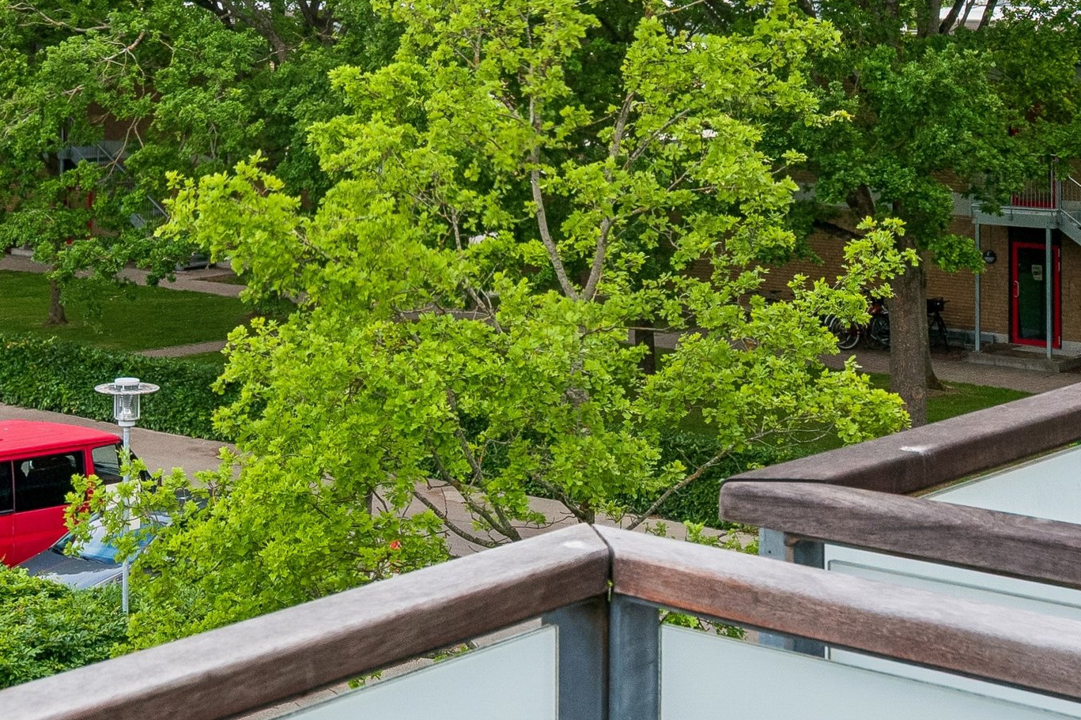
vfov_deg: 16.8
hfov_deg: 25.5
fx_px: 2372
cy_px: -41
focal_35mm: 79
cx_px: 340
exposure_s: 1/160
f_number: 10
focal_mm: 24
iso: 200
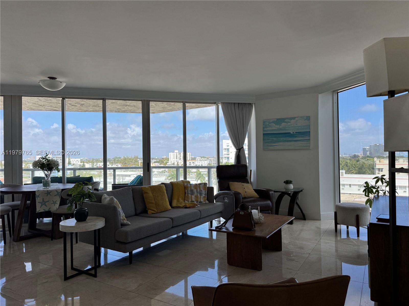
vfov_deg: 56.8
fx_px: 284
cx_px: 204
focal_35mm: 24
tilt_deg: -0.7
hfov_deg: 71.6
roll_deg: +1.0
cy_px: 153
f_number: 1.78
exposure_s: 1/1172
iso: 80
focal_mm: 6.76
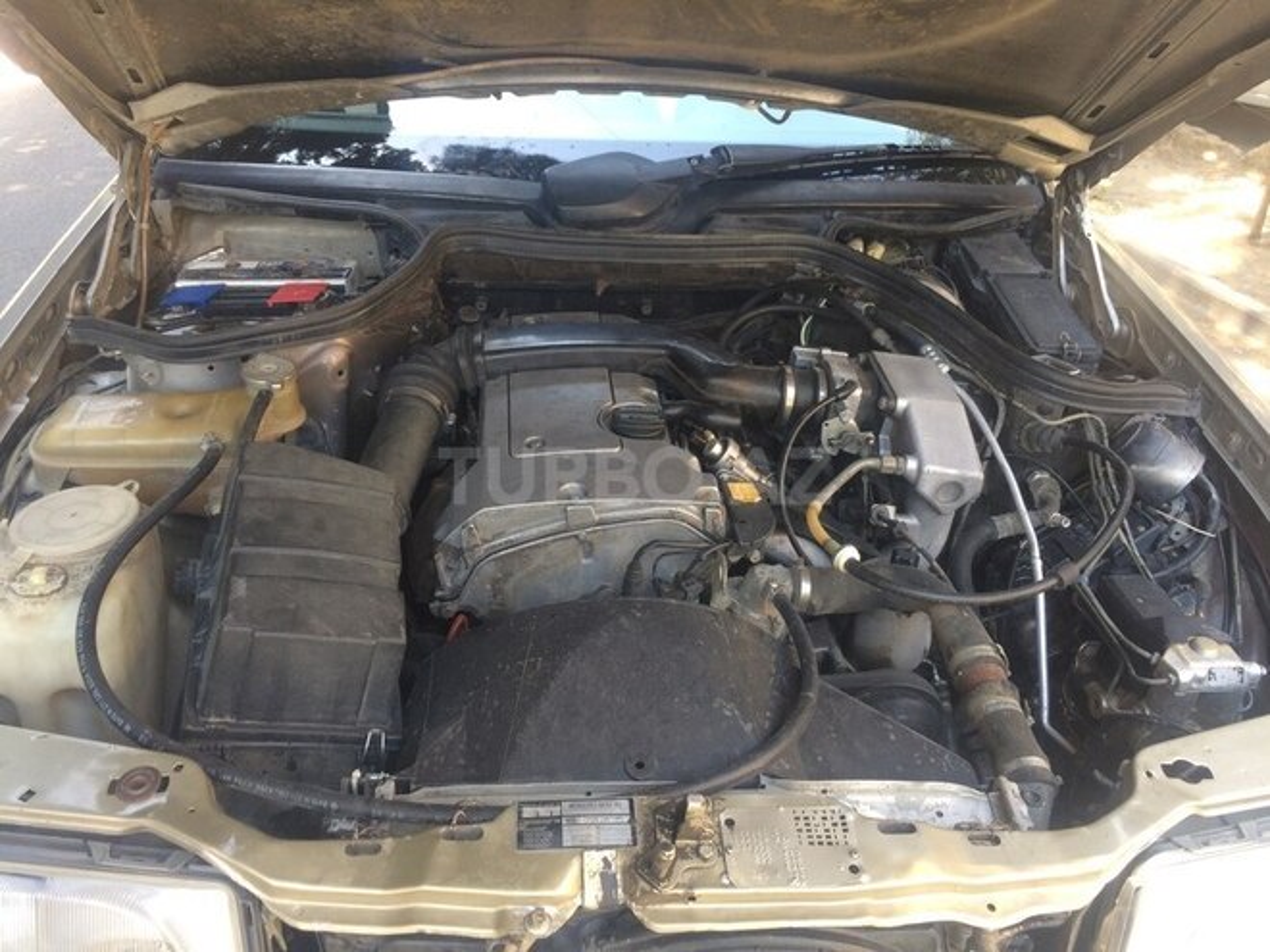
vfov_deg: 48.2
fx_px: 1064
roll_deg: -4.2
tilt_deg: -31.7
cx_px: 635
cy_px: 476
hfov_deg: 61.7
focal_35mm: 29
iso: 40
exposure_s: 1/50
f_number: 2.2
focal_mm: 4.15
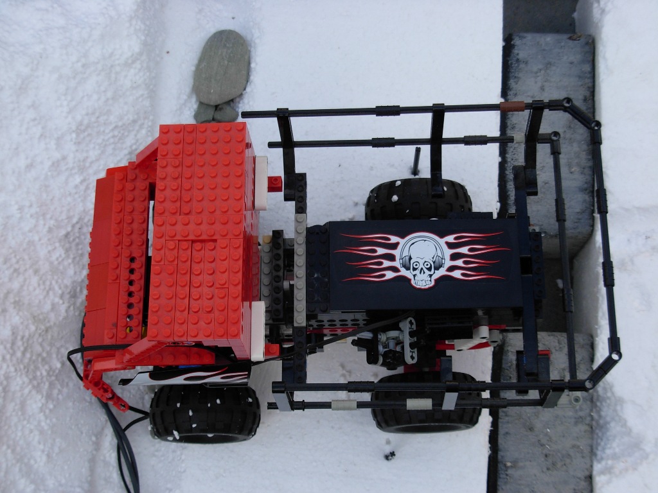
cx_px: 329
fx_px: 1217
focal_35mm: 64
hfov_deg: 30.3
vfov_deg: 22.9
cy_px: 246
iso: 79
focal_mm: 10.5
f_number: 3.4
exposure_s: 1/527
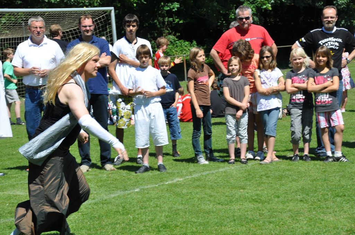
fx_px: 1403
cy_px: 118
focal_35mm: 142
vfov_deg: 9.6
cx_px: 178
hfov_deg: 14.4
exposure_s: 1/400
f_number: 10
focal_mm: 95
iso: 200
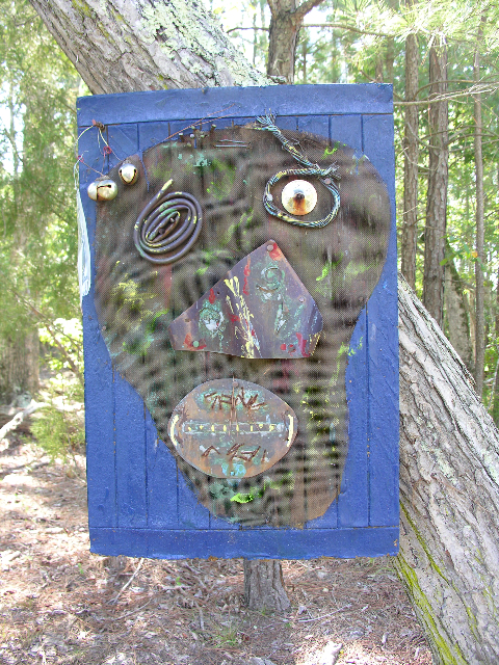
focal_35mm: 35
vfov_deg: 52.6
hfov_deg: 40.7
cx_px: 250
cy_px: 332
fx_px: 673
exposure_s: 1/32.5
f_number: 2.8
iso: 50
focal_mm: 8.9
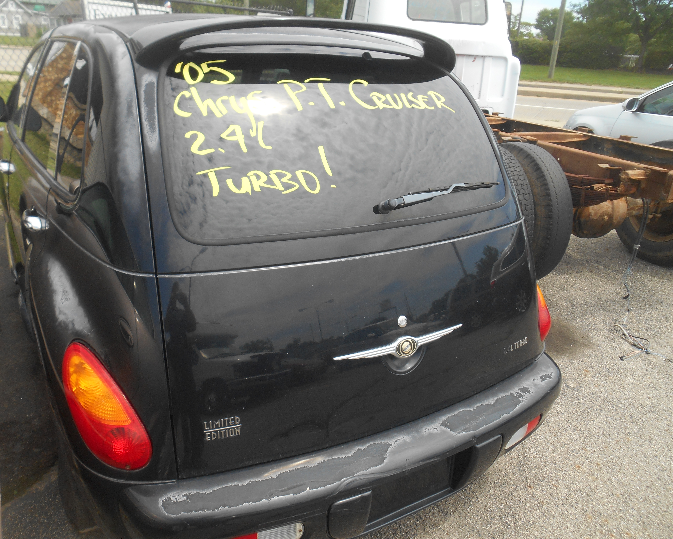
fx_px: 558
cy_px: 277
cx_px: 317
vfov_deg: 51.5
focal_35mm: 28
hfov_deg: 62.2
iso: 80
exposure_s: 1/400
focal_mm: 4.7
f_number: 3.4
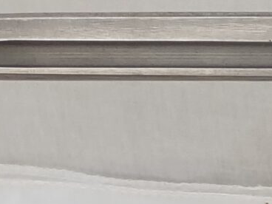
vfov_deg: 8.2
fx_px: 1422
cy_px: 148
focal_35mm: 181
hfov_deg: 9.9
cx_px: 600
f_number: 1.5
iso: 50
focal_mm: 4.3
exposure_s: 1/135
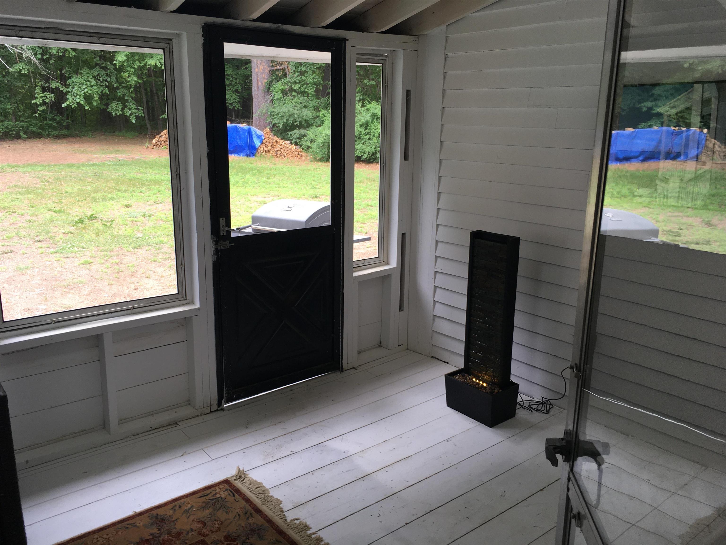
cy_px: 272
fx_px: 608
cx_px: 363
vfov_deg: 48.2
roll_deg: -1.3
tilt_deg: -13.9
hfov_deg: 61.7
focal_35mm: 29
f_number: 2.2
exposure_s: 1/60
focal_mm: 4.15
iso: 25
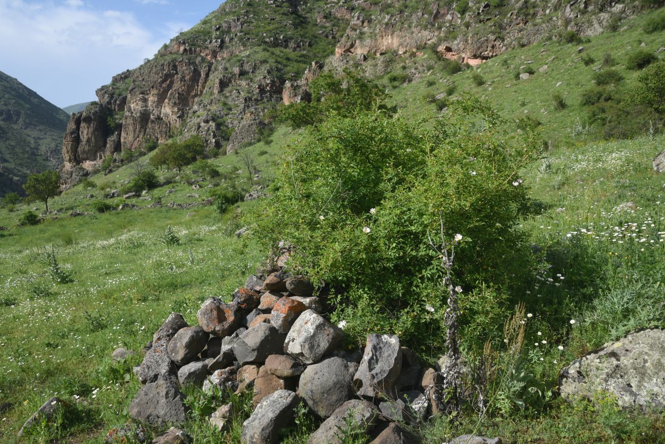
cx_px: 320
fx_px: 961
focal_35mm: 52
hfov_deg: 38.2
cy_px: 230
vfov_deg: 26.0
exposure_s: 1/125
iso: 125
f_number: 11
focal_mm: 50
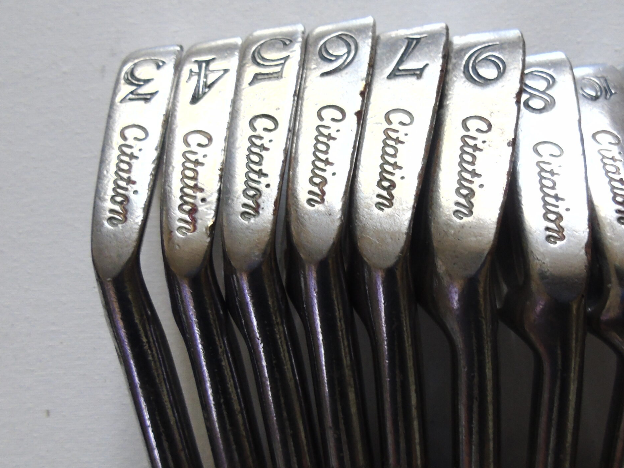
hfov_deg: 52.9
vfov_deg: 41.8
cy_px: 228
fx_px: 613
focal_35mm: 34
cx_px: 417
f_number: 3.4
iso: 200
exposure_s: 1/30
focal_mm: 4.4
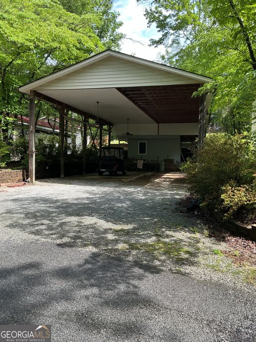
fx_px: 286
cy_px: 171
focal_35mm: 29
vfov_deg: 61.7
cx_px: 128
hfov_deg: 48.2
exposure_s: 1/232
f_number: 1.8
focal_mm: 3
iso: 20
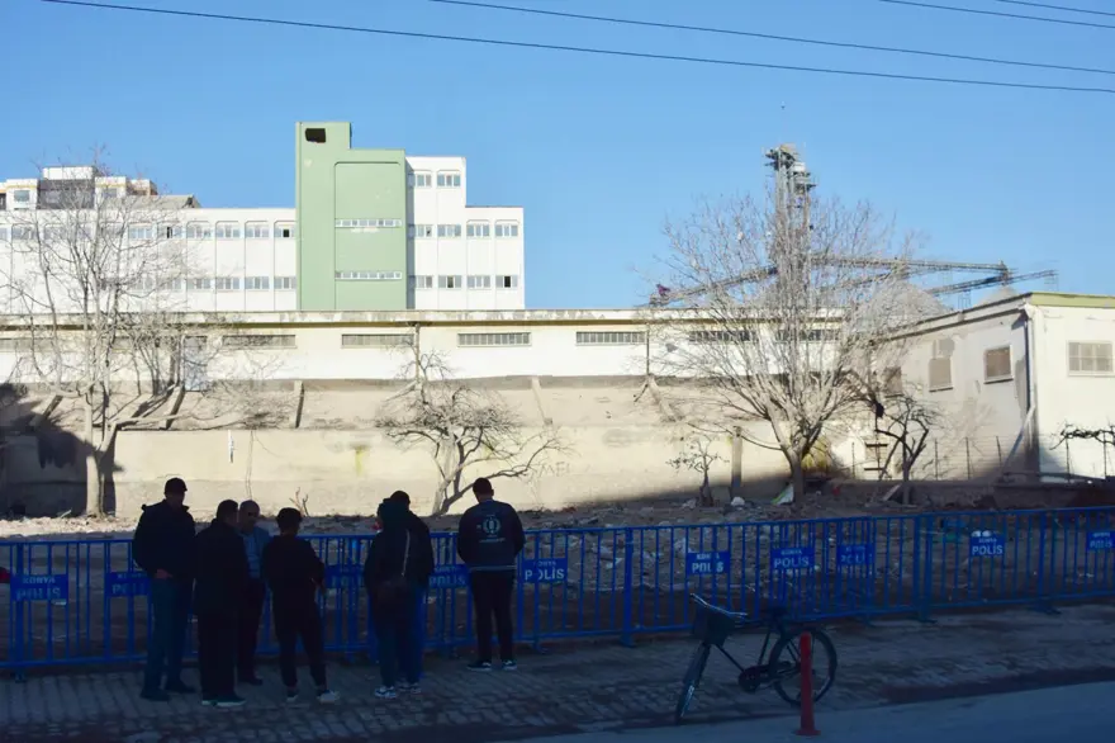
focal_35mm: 42
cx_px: 558
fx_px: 1300
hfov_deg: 46.4
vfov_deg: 31.9
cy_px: 372
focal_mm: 28
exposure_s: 1/3200
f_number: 5.6
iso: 320
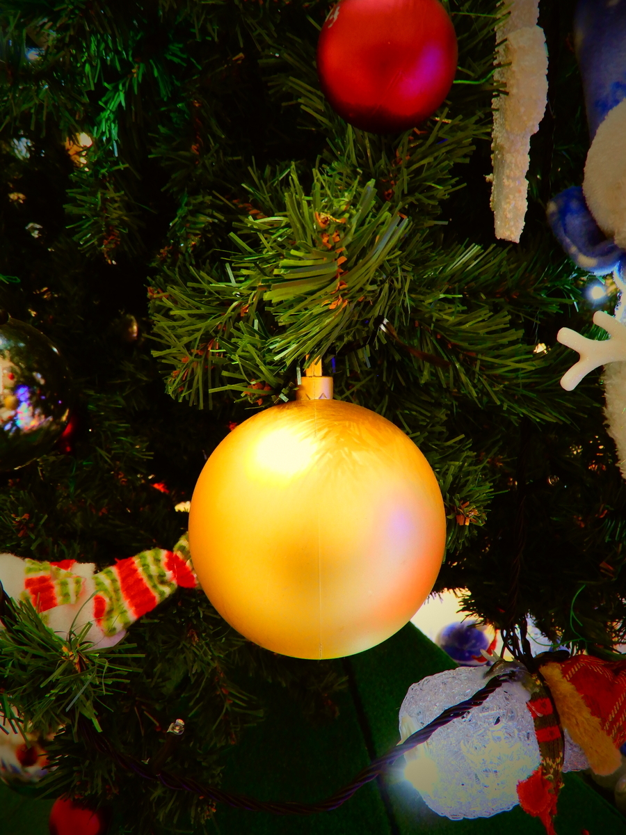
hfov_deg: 46.8
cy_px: 418
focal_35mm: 30
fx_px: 723
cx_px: 313
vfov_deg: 60.0
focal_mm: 5.4
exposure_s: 1/25
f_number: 3.5
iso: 400
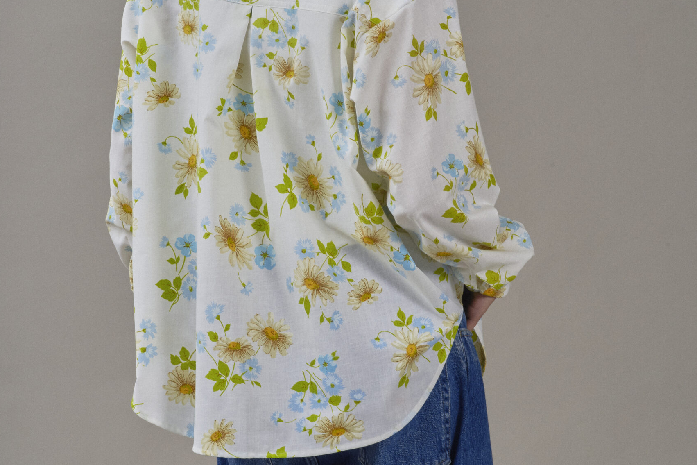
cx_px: 347
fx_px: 3059
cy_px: 191
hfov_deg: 13.0
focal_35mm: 158
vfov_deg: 8.7
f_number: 11
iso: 200
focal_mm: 105
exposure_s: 1/160
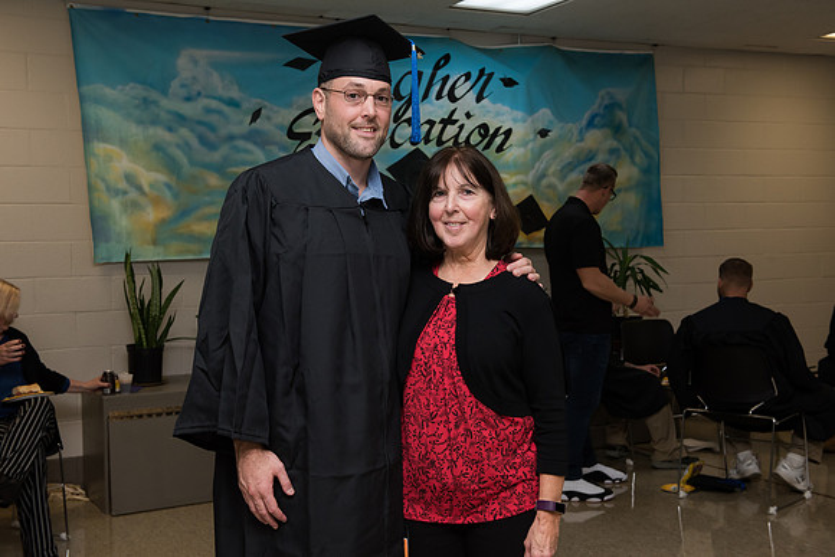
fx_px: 1114
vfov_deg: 28.1
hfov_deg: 41.1
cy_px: 278
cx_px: 418
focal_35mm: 48
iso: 1600
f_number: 7.1
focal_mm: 48
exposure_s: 1/160
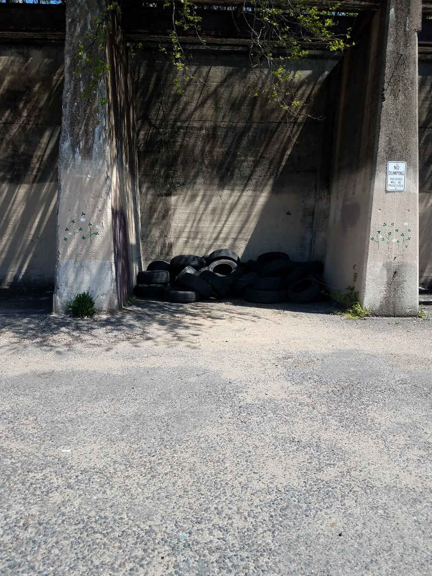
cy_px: 288
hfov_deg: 53.1
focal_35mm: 26
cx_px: 216
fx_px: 433
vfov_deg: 67.3
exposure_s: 1/1380
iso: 40
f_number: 1.7
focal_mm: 4.2
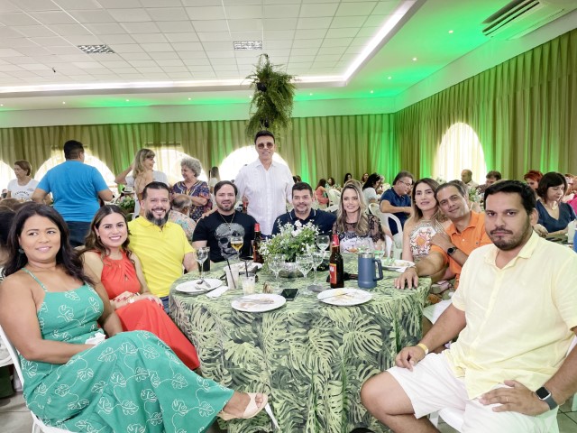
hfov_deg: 67.3
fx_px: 433
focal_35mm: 26
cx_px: 288
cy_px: 216
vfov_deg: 53.1
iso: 200
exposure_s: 1/60
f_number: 1.6
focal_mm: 4.2
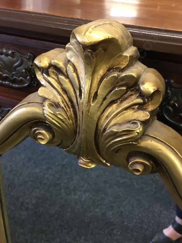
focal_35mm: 29
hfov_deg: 48.2
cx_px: 91
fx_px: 203
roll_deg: -4.6
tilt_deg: -36.6
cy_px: 122
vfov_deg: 61.7
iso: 80
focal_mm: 4.15
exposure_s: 1/17
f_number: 2.2
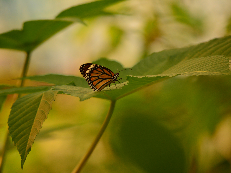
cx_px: 106
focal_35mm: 326
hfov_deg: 6.1
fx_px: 2175
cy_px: 86
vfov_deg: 4.6
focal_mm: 200
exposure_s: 1/200
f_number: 5.6
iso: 640
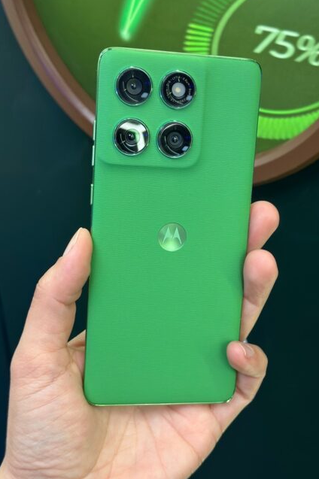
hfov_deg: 26.5
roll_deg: -0.5
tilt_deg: -36.3
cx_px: 169
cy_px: 236
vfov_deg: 38.9
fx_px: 679
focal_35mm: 51
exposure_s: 1/33
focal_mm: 6.86
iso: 320
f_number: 1.78
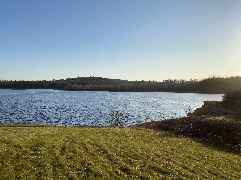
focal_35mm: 26
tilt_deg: -0.5
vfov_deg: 53.1
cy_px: 90
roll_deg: -0.8
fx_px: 181
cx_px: 120
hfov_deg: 67.3
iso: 32
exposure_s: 1/3984
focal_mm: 4.25
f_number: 1.8
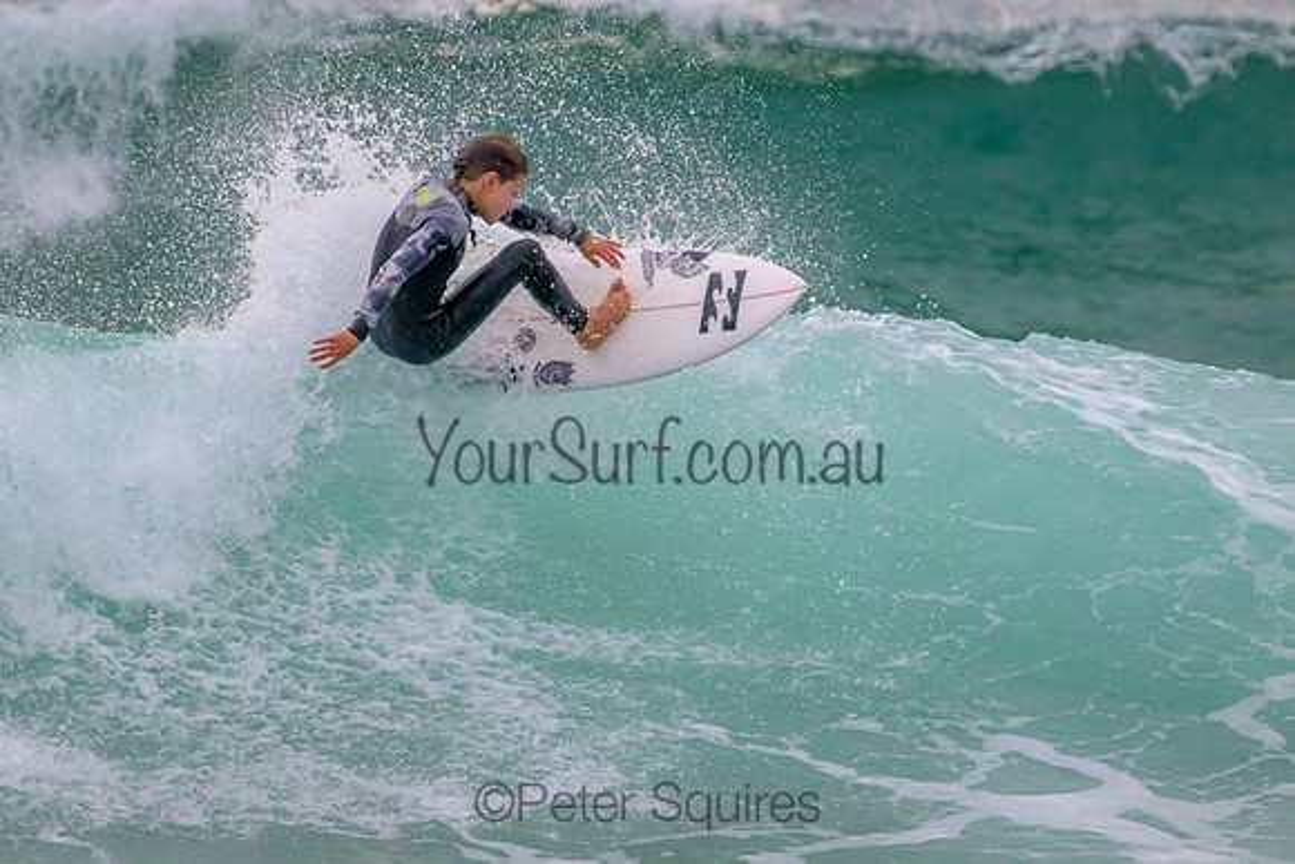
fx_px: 28783
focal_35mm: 800
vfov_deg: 1.7
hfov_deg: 2.6
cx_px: 648
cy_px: 432
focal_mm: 800
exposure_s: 1/1600
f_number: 11
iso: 11400
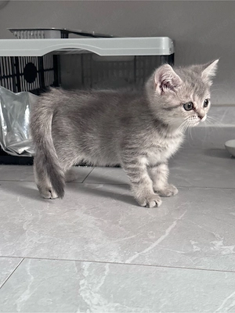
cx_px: 118
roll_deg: +0.3
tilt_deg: -12.5
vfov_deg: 39.7
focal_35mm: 48
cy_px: 156
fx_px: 434
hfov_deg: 30.3
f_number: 1.78
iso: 250
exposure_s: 1/60
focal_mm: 6.86
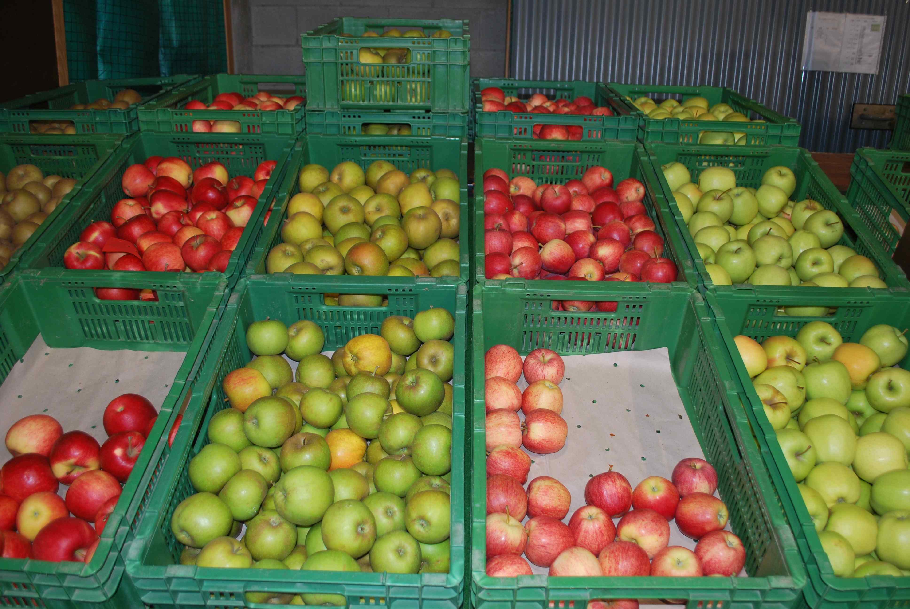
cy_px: 304
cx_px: 455
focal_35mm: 30
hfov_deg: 61.9
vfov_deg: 43.7
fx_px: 759
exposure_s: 1/60
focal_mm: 20
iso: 200
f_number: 3.8
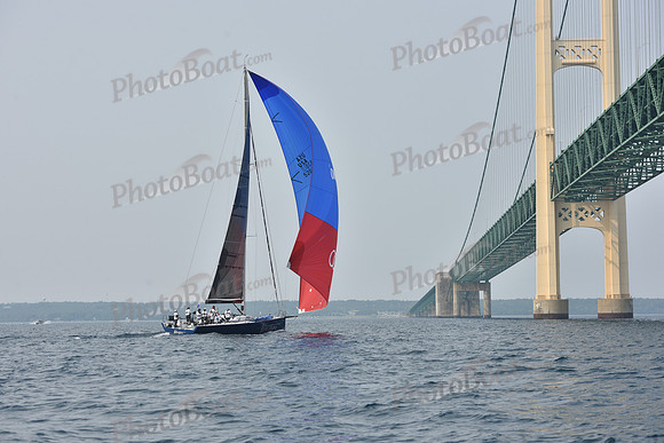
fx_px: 1568
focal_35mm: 85
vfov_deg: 16.1
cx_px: 332
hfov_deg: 23.9
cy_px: 222
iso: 250
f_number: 8
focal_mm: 85
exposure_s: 1/1250
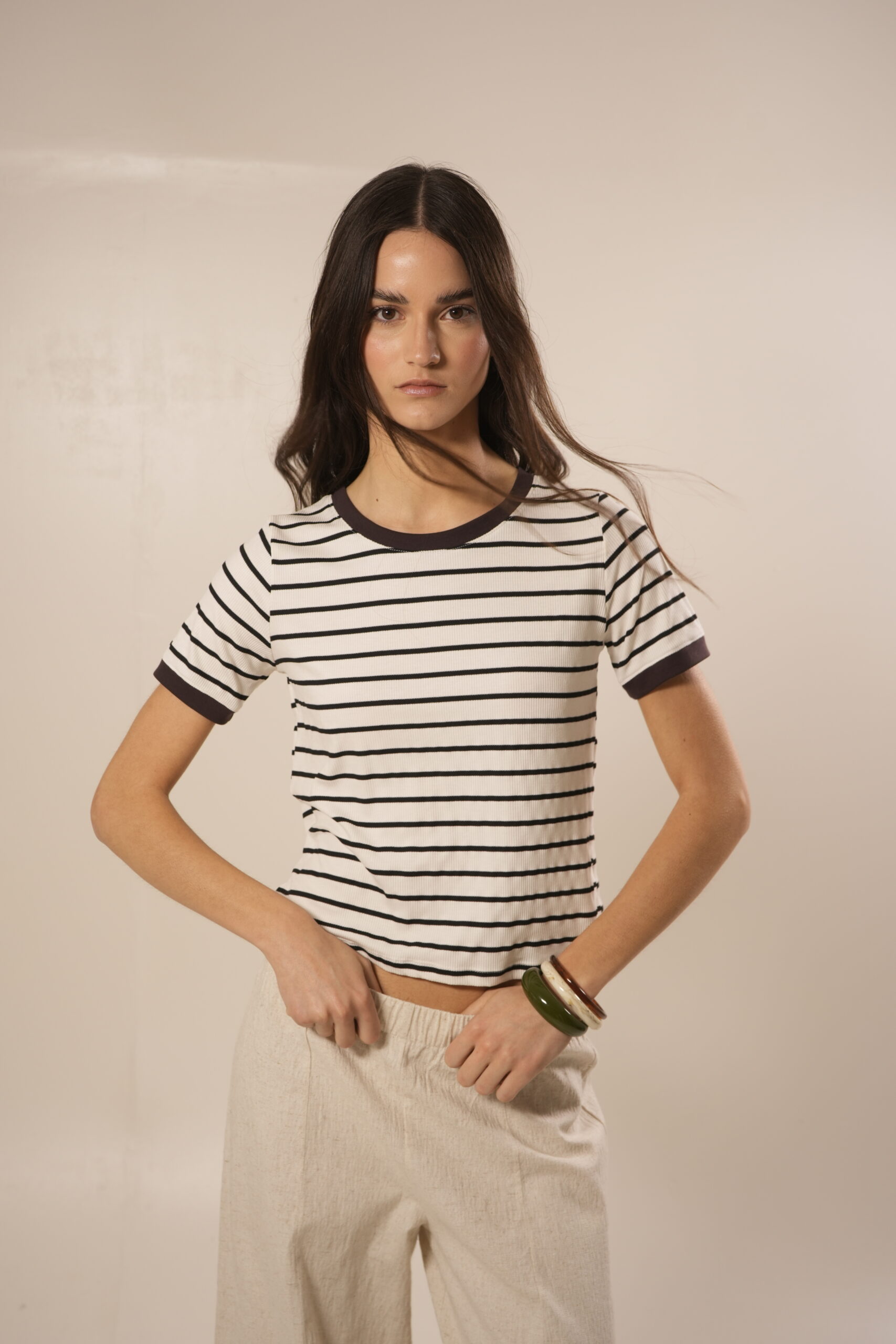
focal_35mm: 50
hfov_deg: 27.0
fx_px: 1866
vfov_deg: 39.6
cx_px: 448
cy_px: 672
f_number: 5
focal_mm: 50
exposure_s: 1/30
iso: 400
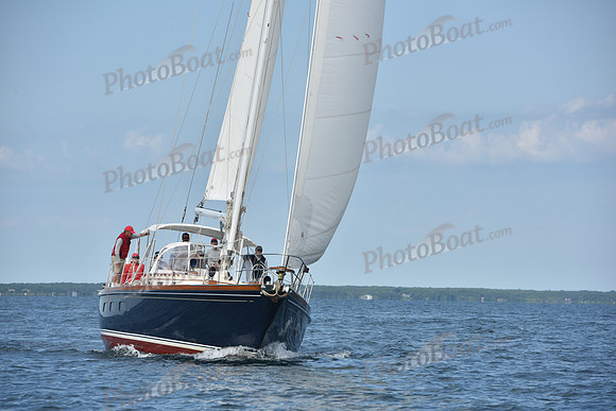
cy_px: 206
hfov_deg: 10.3
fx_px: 3423
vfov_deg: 6.9
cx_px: 308
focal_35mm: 200
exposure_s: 1/1250
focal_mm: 200
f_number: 8
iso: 320
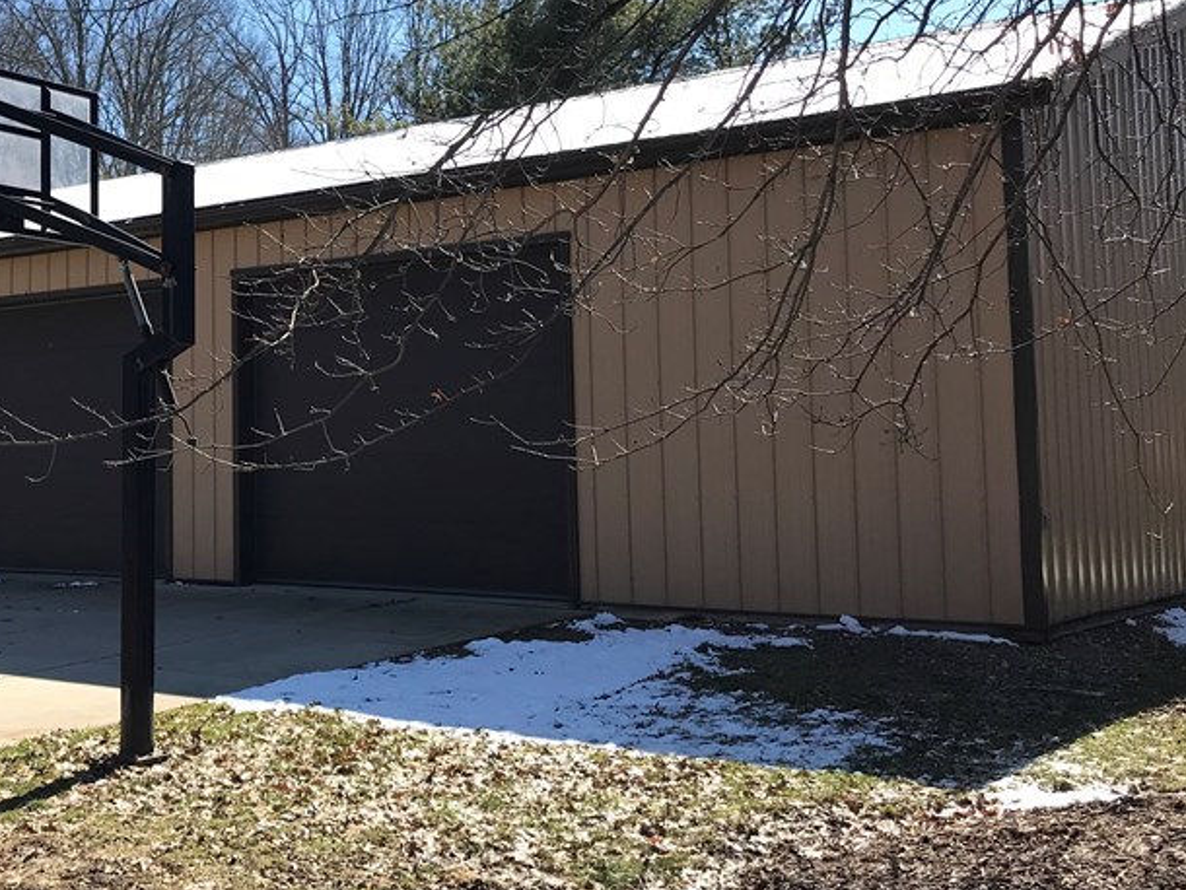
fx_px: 1611
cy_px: 334
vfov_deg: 30.8
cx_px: 272
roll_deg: +0.2
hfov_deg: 39.2
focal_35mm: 47
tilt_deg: +5.0
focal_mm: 3.99
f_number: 1.8
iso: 20
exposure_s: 1/1473
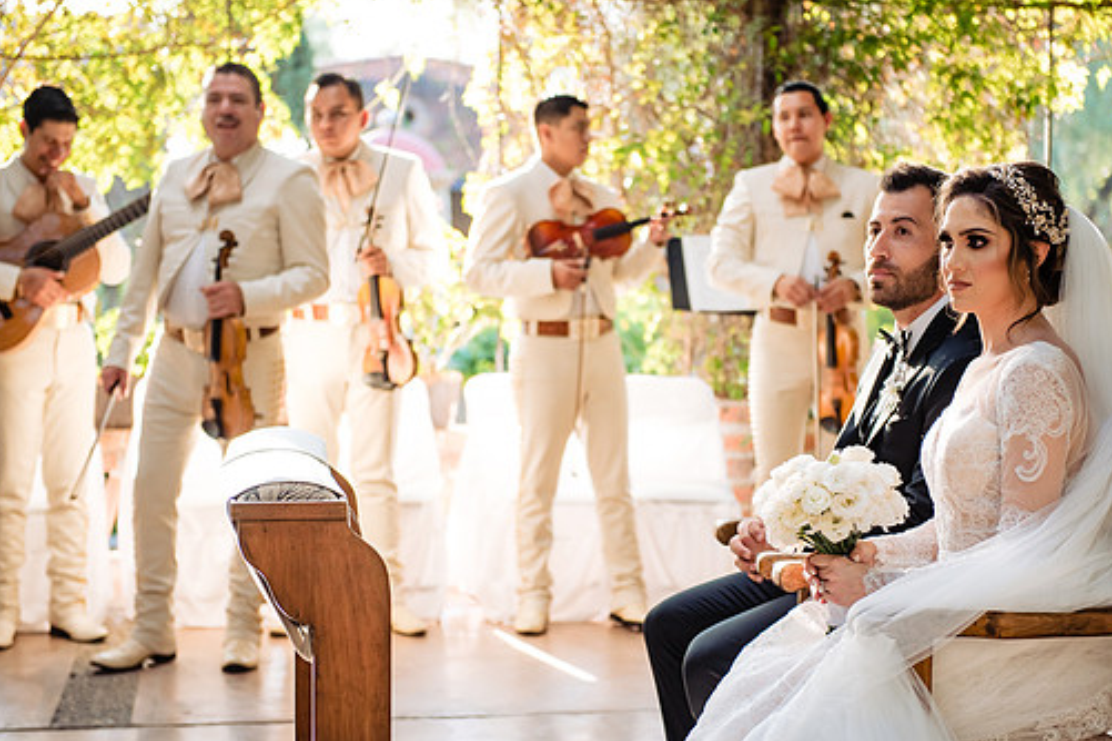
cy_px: 394
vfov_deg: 16.9
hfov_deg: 25.0
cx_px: 633
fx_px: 2502
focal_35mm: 81
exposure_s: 1/320
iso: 800
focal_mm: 70
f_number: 2.8
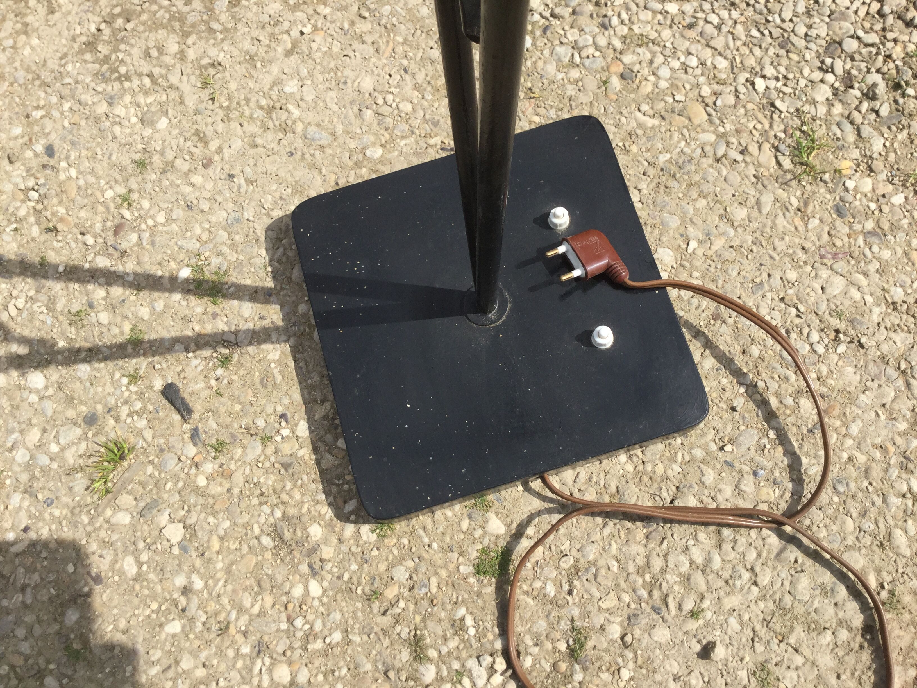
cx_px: 458
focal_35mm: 31
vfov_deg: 45.4
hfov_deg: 58.4
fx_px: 821
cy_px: 344
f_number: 2.4
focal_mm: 3.3
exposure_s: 1/1274
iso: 25
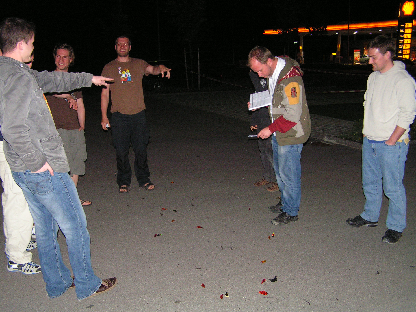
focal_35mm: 38
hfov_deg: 49.0
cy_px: 156
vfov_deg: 37.7
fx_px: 457
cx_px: 208
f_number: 2.8
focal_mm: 6.3
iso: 200
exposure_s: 1/40
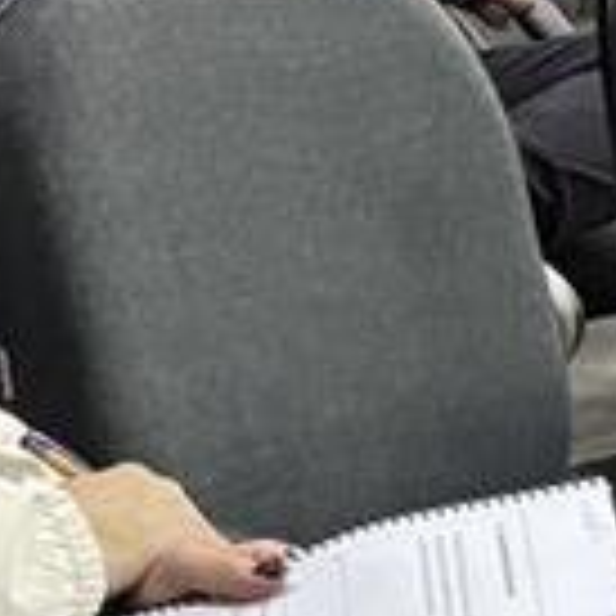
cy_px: -130
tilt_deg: -6.4
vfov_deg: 8.6
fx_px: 4067
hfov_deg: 8.4
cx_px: -396
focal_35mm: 202
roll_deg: +1.4
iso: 640
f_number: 1.6
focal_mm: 5.96
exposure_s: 1/30
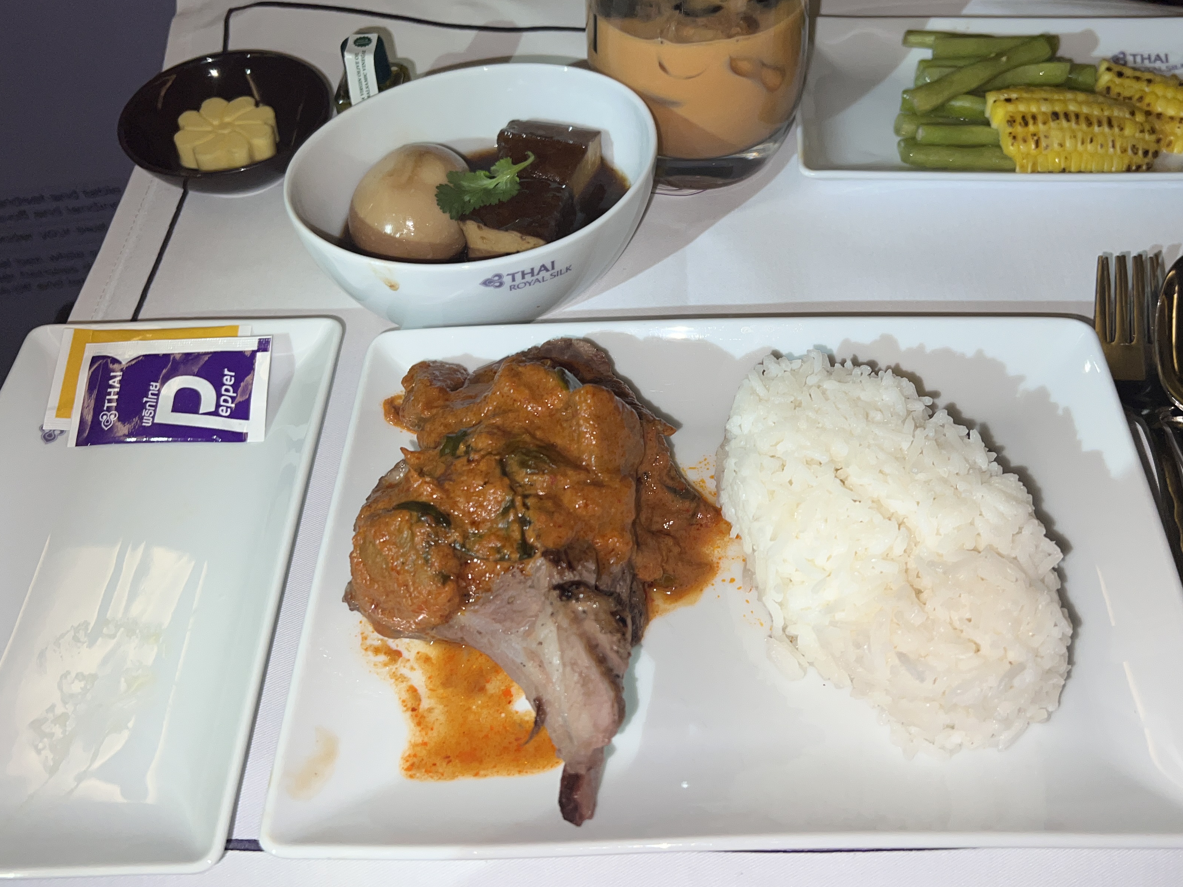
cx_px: 677
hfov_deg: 55.1
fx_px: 1128
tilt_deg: -51.2
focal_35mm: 33
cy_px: 376
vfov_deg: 42.8
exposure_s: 1/75
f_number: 1.5
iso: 32
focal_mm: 5.7
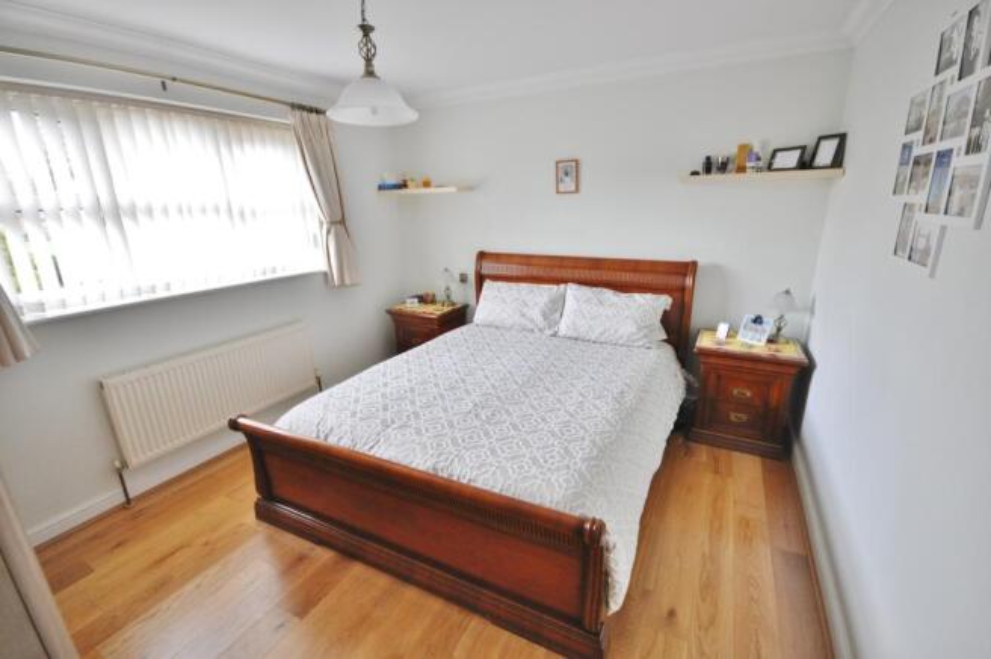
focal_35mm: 15
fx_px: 412
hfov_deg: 100.4
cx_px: 496
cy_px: 330
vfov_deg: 77.2
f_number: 4
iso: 800
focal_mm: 10
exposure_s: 1/20
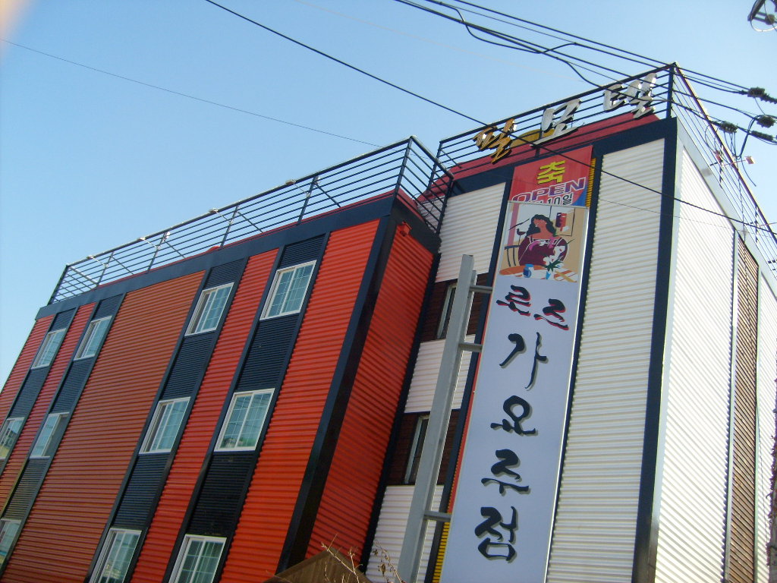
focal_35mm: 35
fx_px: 786
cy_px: 292
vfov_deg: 40.7
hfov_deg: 52.6
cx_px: 388
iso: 80
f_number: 7.1
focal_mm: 5.8
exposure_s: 1/125
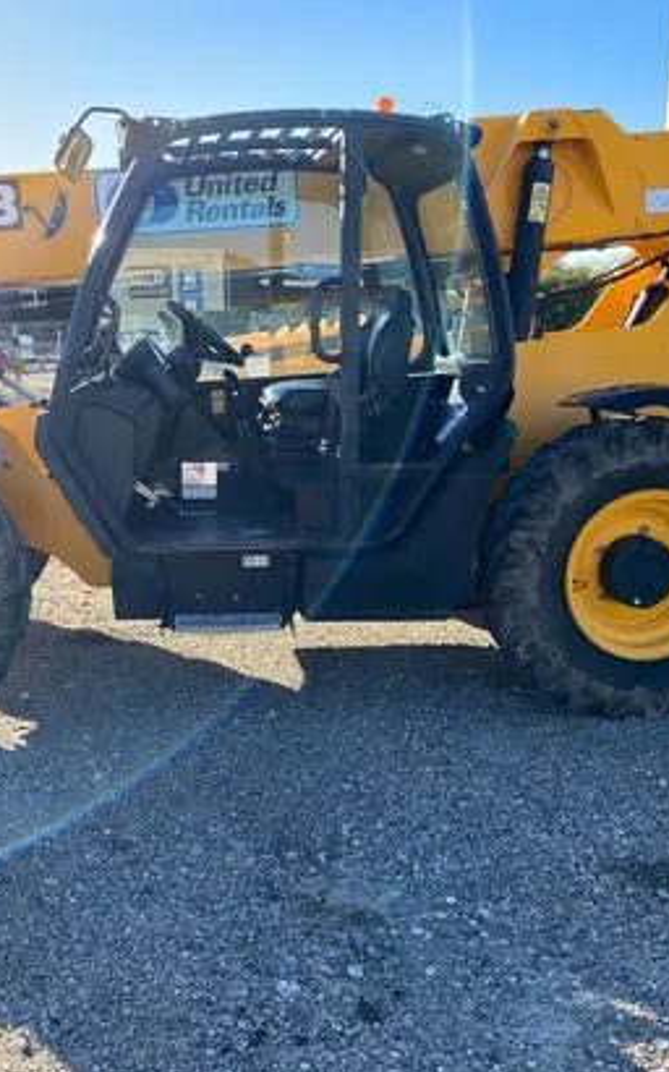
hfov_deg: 34.0
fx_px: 1080
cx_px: 204
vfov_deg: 52.8
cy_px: 537
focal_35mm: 37
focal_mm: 4.25
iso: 32
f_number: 1.8
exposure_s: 1/747
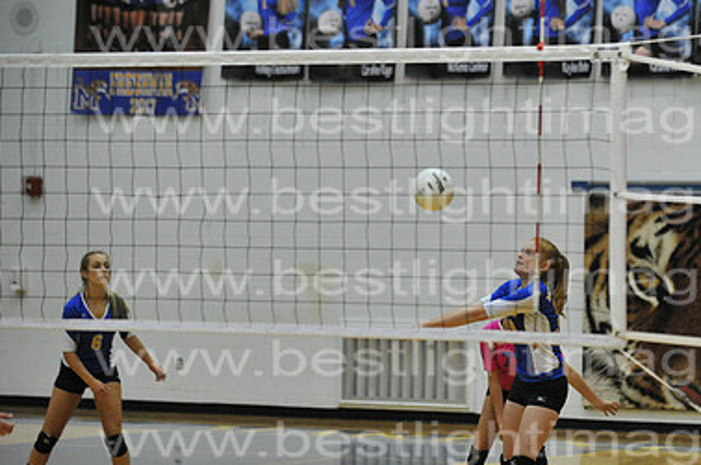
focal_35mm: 215
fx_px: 4181
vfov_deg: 6.4
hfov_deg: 9.6
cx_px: 517
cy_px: 322
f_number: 3.2
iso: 8000
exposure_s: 1/800
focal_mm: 140
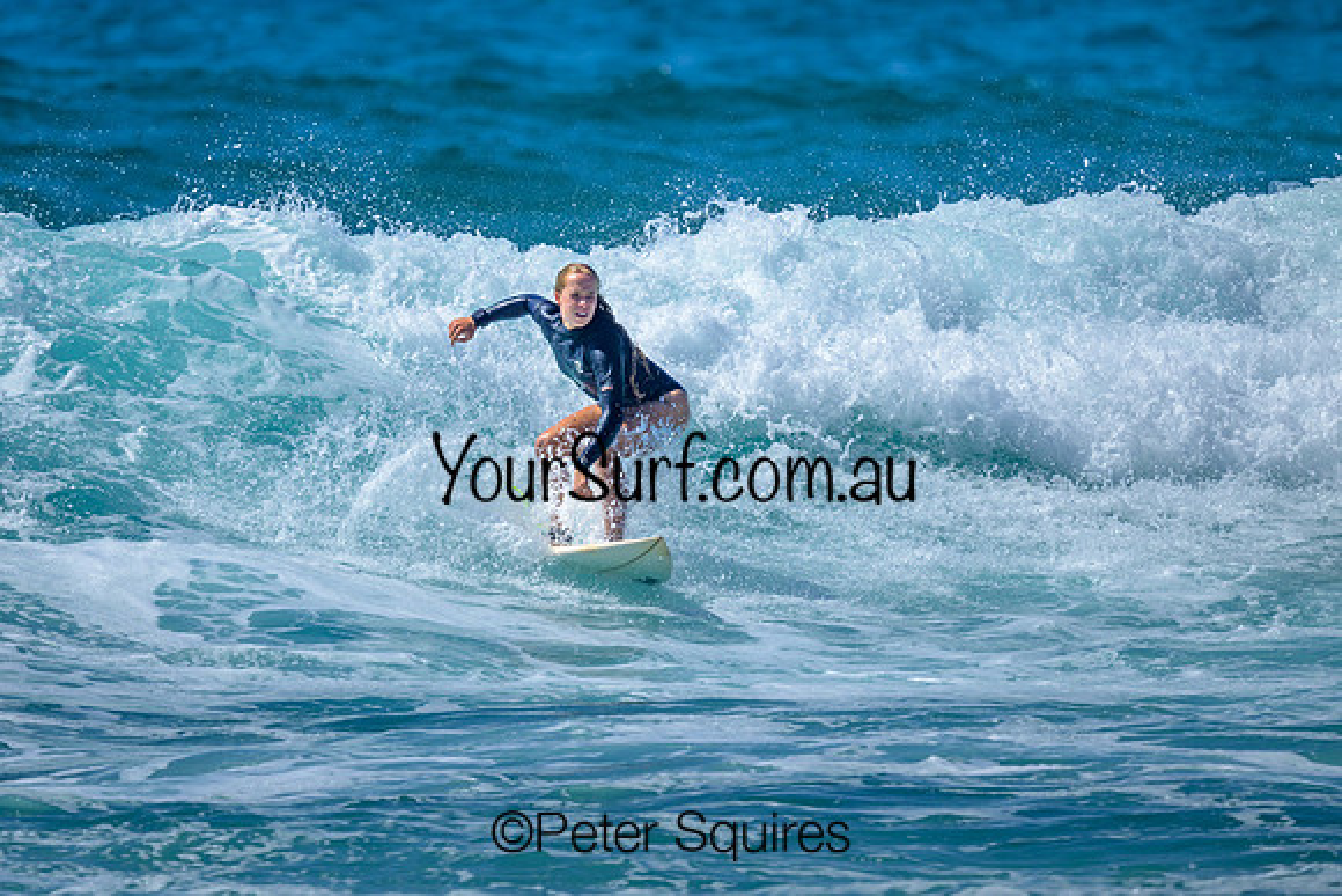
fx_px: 41009
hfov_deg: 1.9
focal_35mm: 1100
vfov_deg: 1.3
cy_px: 297
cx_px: 502
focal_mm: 800
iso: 220
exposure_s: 1/2500
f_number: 6.3
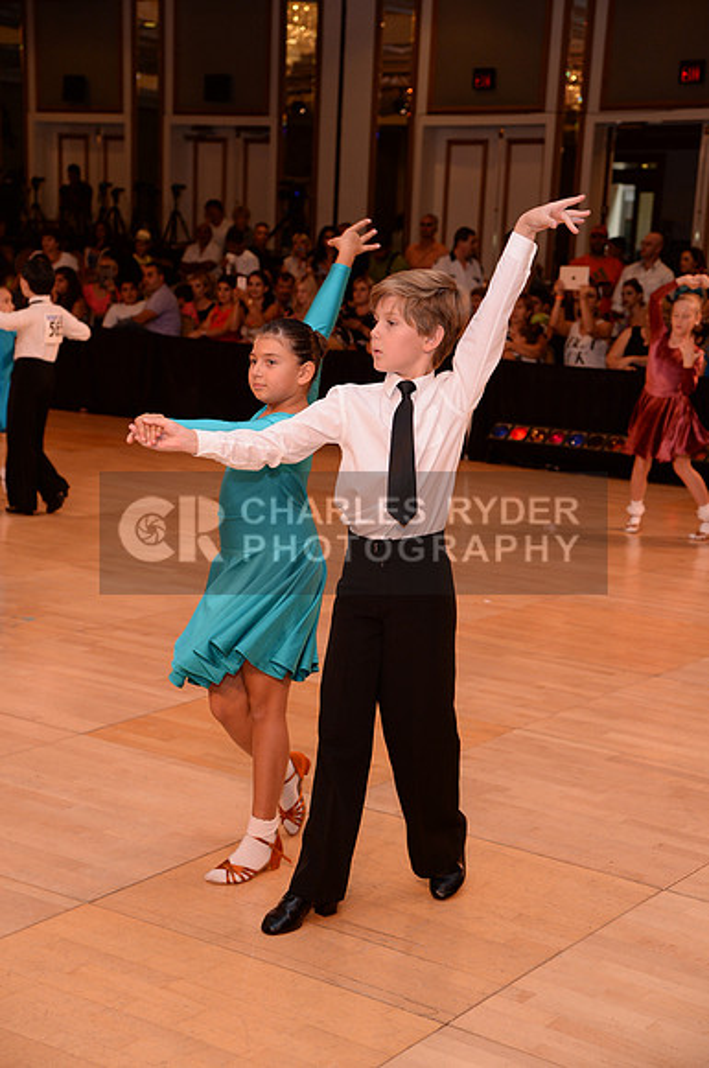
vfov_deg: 34.5
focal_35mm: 58
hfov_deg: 23.3
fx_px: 1718
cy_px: 534
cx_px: 354
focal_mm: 58
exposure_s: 1/200
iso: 1250
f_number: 5
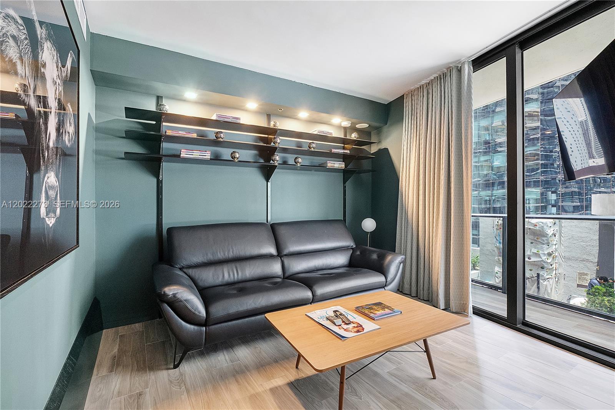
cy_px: 205
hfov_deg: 100.4
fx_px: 256
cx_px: 308
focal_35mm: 15
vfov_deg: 77.3
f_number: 7.1
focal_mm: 10
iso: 1000
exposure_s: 1/13
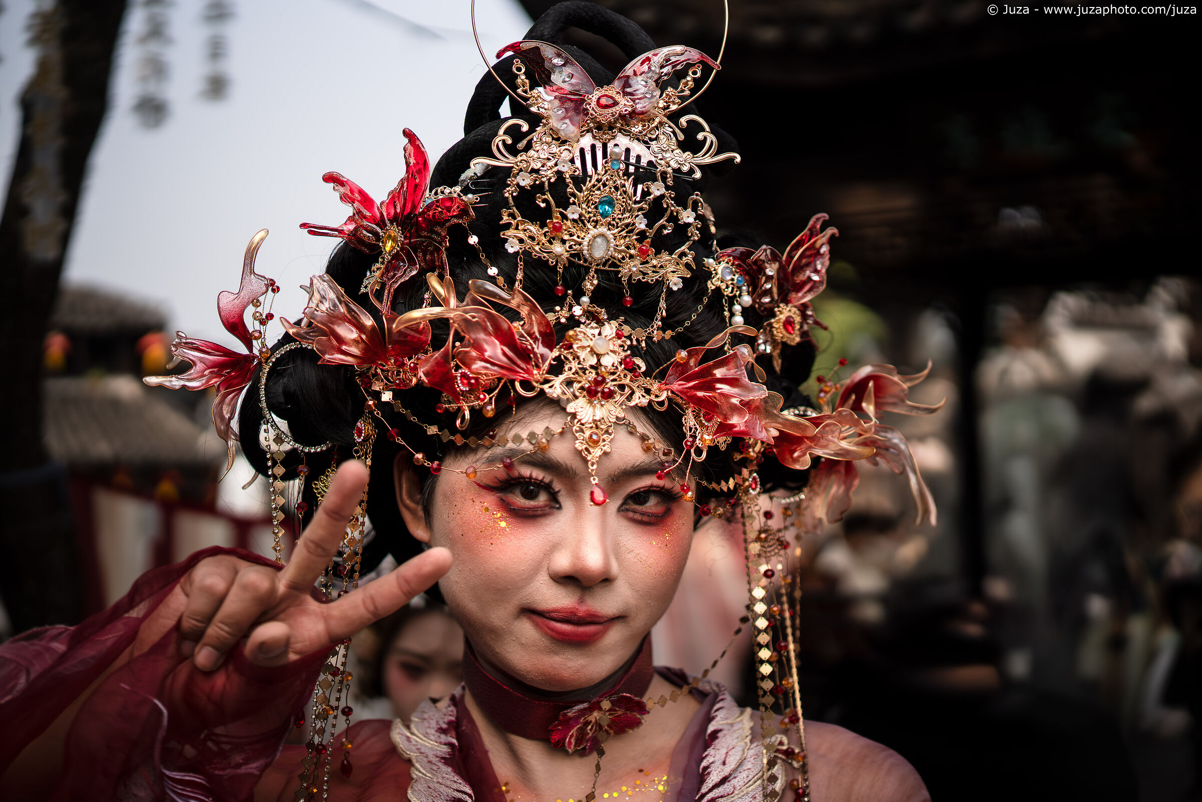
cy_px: 401
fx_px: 1503
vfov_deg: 29.9
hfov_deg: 43.6
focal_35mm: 45
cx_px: 601
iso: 400
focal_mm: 45
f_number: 1.8
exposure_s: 1/8000
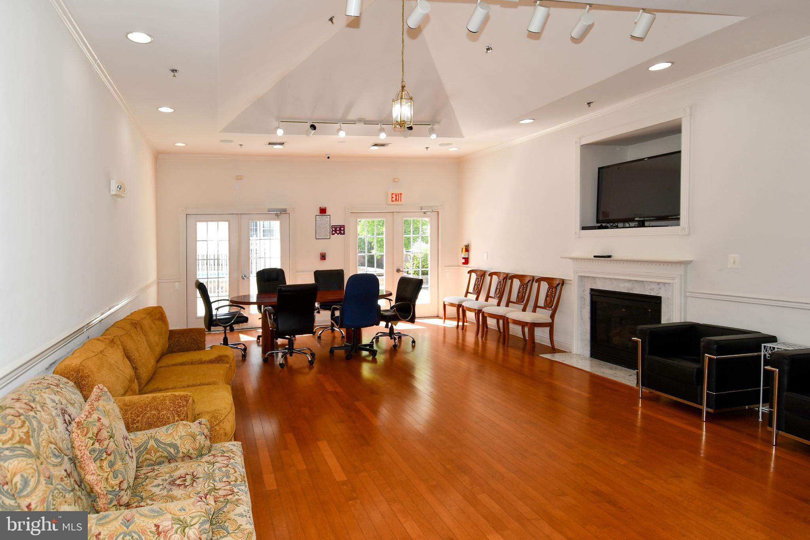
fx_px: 405
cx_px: 405
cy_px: 270
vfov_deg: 67.4
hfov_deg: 90.0
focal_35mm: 18
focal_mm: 12
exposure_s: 1/100
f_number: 5
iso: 200
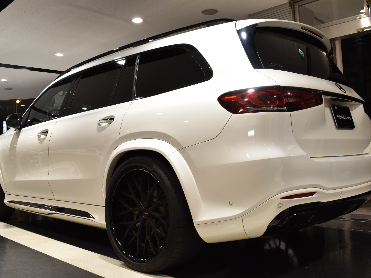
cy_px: 138
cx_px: 172
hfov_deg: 53.2
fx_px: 370
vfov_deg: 41.2
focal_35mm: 35
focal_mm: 21
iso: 500
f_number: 8
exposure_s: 1/30
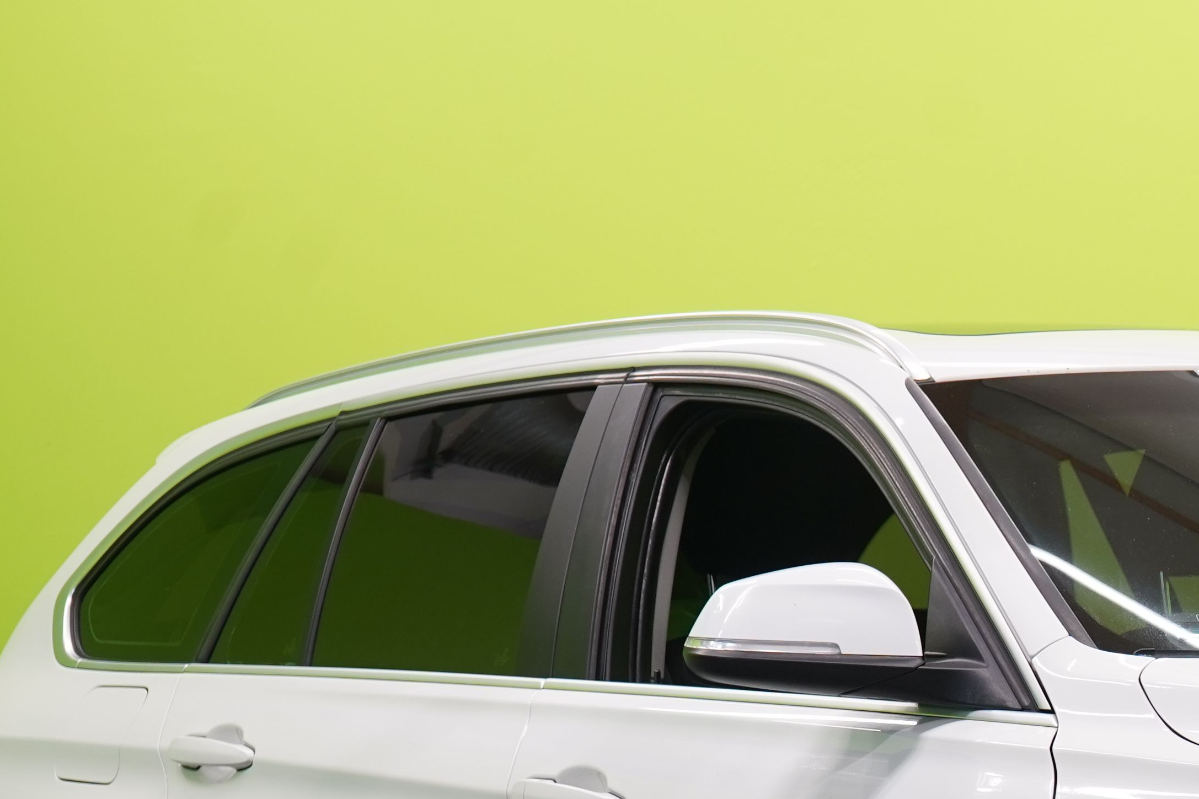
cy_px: 911
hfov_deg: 14.4
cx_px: 1433
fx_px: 4595
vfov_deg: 9.8
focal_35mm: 138
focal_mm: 50
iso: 400
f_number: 5
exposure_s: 1/40
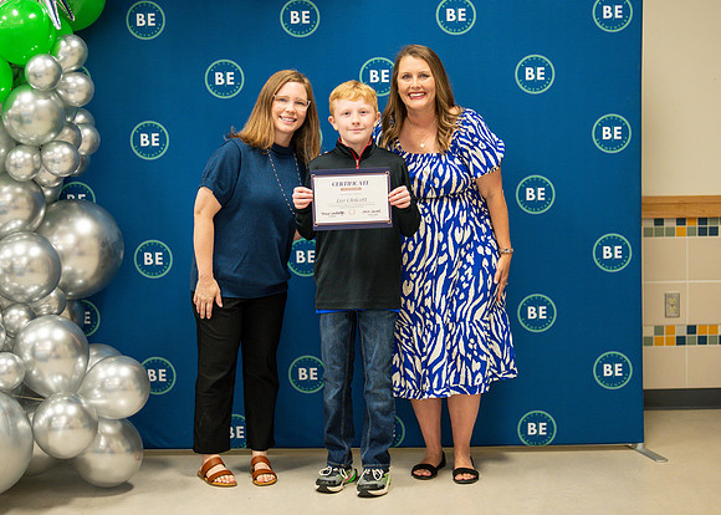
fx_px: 1305
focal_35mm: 64
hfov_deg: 30.9
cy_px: 247
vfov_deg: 22.3
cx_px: 349
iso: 1250
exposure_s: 1/400
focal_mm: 50
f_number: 1.2
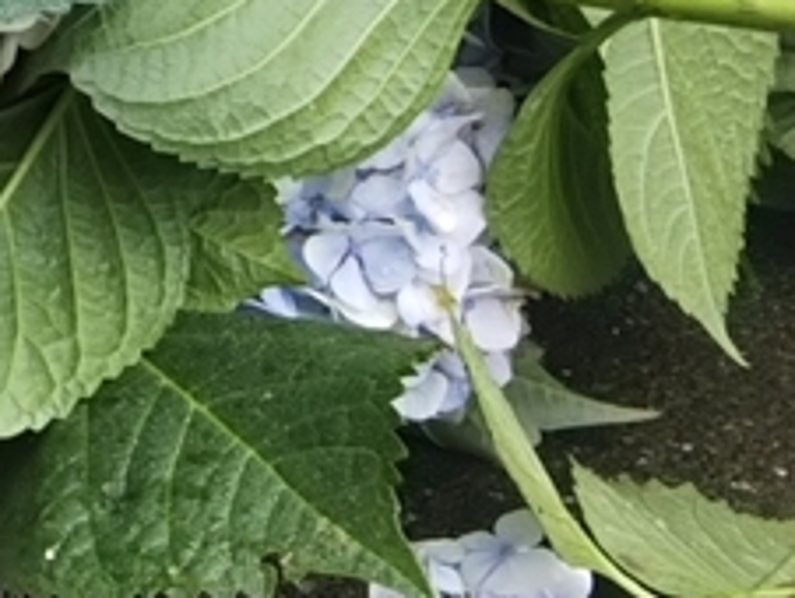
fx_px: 3656
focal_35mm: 159
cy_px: -303
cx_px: -556
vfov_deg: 9.1
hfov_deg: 11.6
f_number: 2.2
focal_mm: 4
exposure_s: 1/148
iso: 20
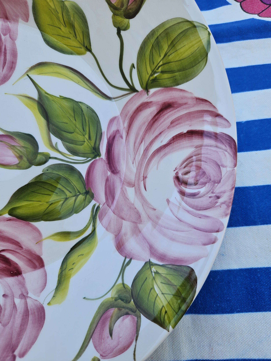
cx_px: 136
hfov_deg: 58.9
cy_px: 180
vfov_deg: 73.9
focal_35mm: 23
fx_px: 240
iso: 25
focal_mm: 5.4
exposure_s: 1/423
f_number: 1.8
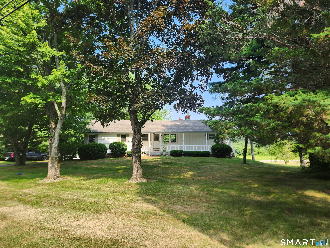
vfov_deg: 58.9
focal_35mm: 23
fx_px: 219
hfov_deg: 73.9
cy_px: 124
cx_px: 165
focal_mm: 5.4
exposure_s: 1/338
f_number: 1.8
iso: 20
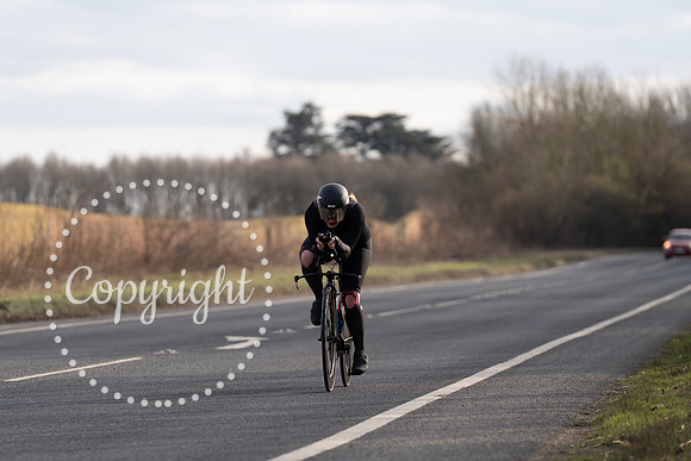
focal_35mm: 200
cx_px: 346
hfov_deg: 10.3
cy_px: 230
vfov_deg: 6.9
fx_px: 3840
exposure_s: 1/800
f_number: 4
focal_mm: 200
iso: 160
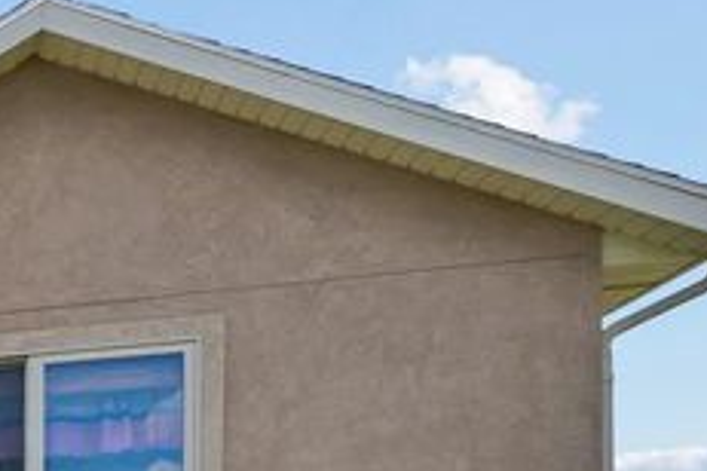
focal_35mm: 73
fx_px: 1438
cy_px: 642
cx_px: -744
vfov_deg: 17.3
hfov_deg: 17.9
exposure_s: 1/100
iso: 800
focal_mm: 16.5
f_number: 8
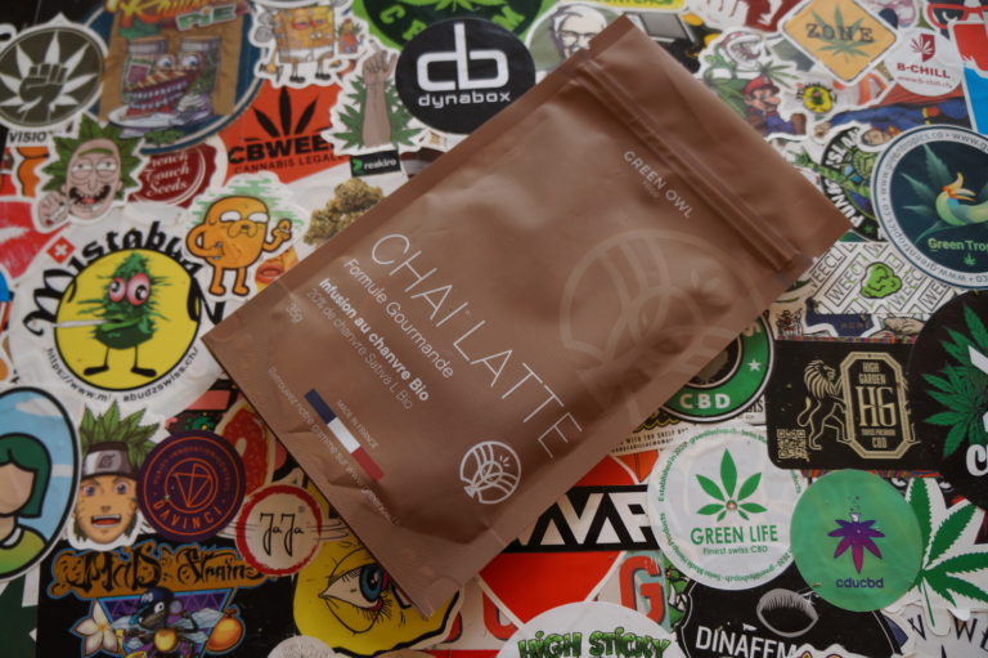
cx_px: 494
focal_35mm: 27
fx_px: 740
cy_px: 329
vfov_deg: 47.9
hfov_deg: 67.4
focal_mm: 18
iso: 125
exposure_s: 1/160
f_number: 4
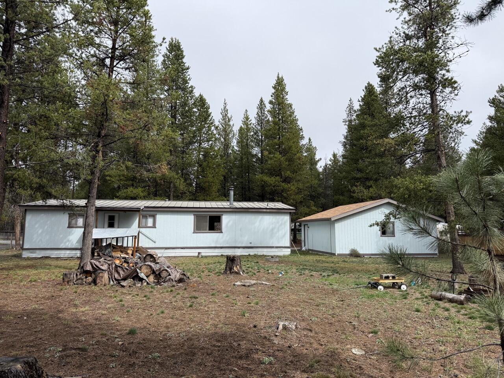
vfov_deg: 56.8
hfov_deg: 71.6
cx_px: 252
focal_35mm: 24
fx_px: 349
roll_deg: +0.2
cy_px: 189
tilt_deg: +7.7
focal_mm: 6.76
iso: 80
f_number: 1.78
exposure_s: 1/3279
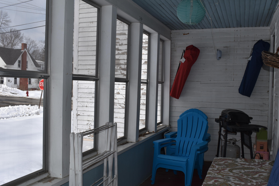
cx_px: 140
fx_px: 279
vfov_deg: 36.9
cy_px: 93
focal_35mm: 36
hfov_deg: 53.1
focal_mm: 24
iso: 100
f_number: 11
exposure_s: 1/200
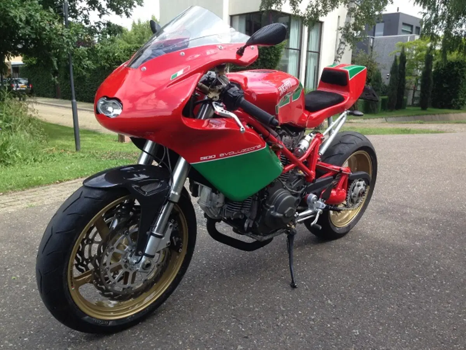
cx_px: 233
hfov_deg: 55.3
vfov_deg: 43.0
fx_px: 444
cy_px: 175
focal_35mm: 33
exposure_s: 1/430
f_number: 2.4
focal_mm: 4.12
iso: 50
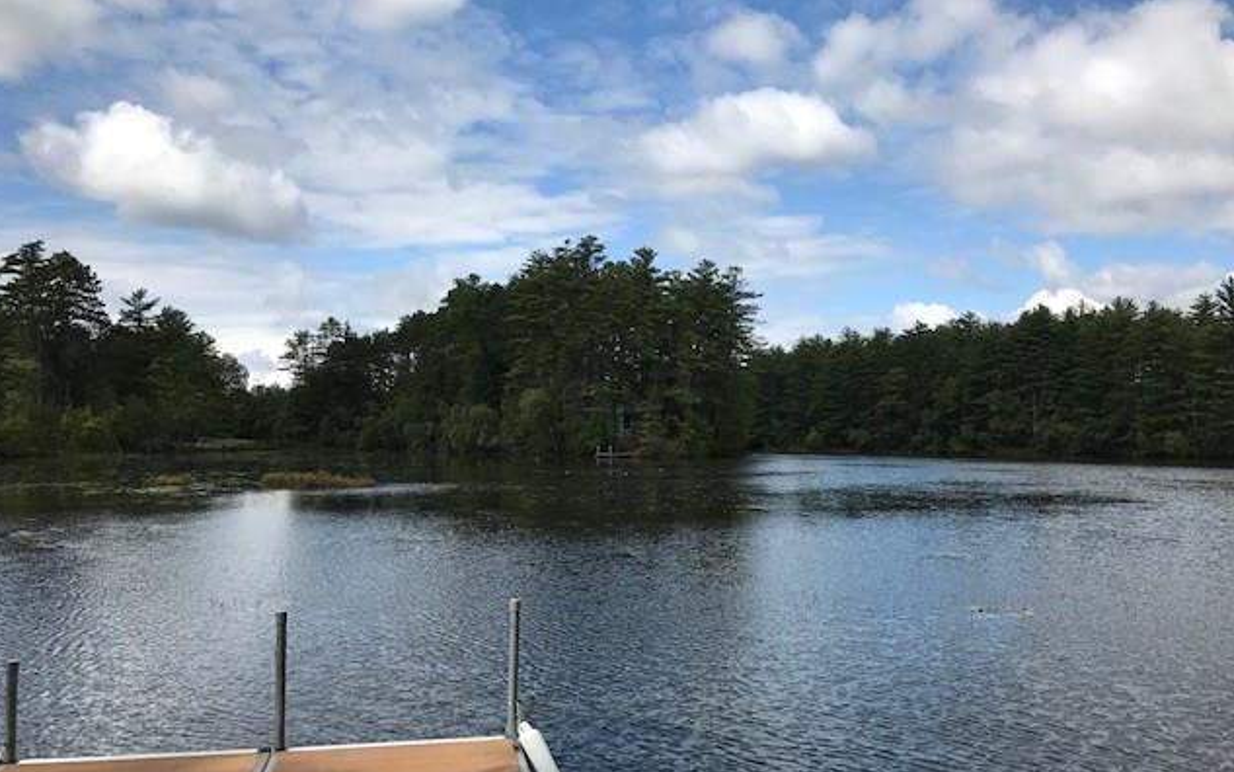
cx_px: 612
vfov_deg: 41.9
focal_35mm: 30
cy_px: 404
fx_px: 1009
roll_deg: -0.7
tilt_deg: +2.0
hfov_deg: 62.9
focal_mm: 3.99
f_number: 1.8
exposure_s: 1/2519
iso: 20
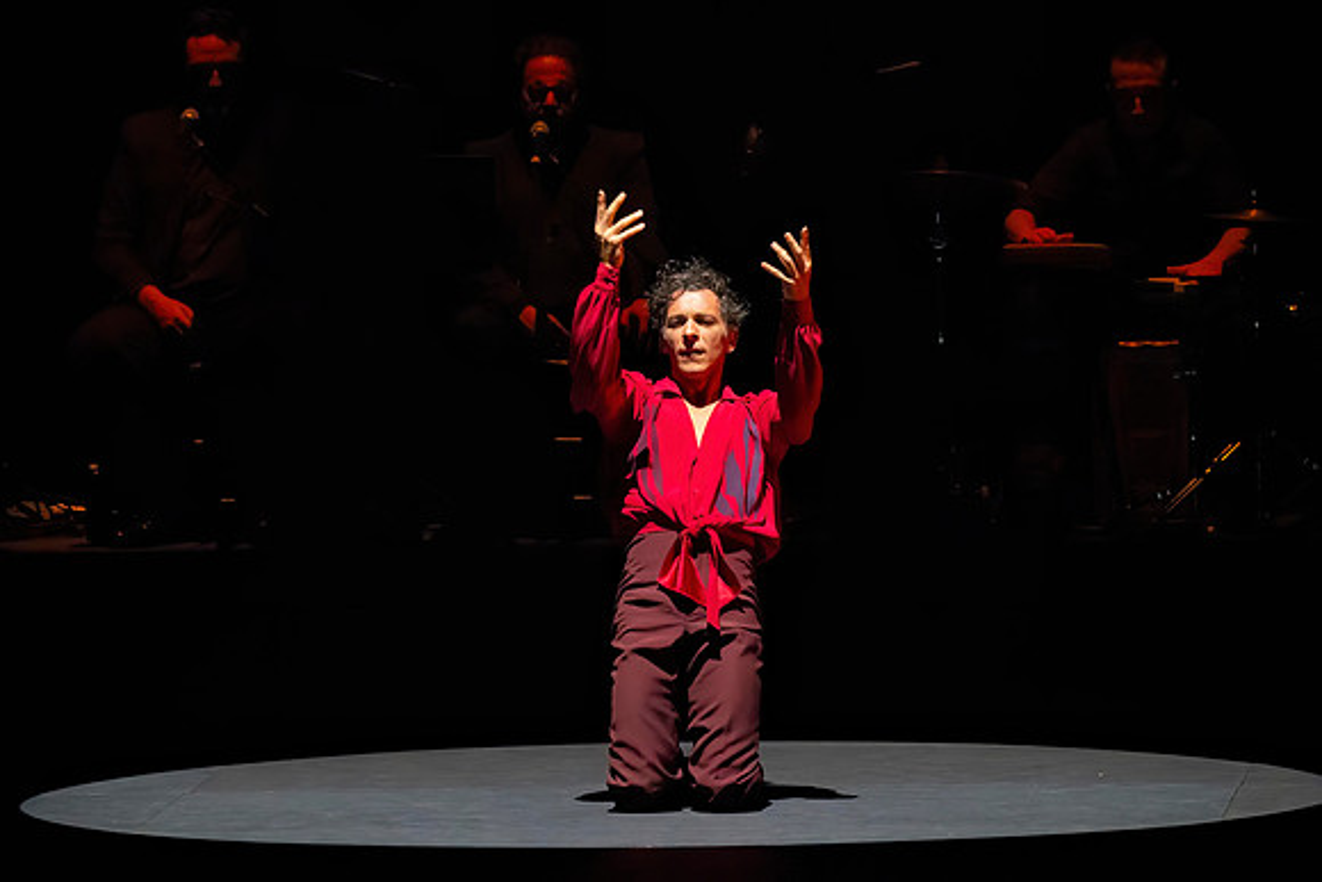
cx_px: 624
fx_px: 17034
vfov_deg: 3.0
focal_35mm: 464
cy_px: 453
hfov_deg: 4.4
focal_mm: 400
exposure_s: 1/400
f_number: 13
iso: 20000
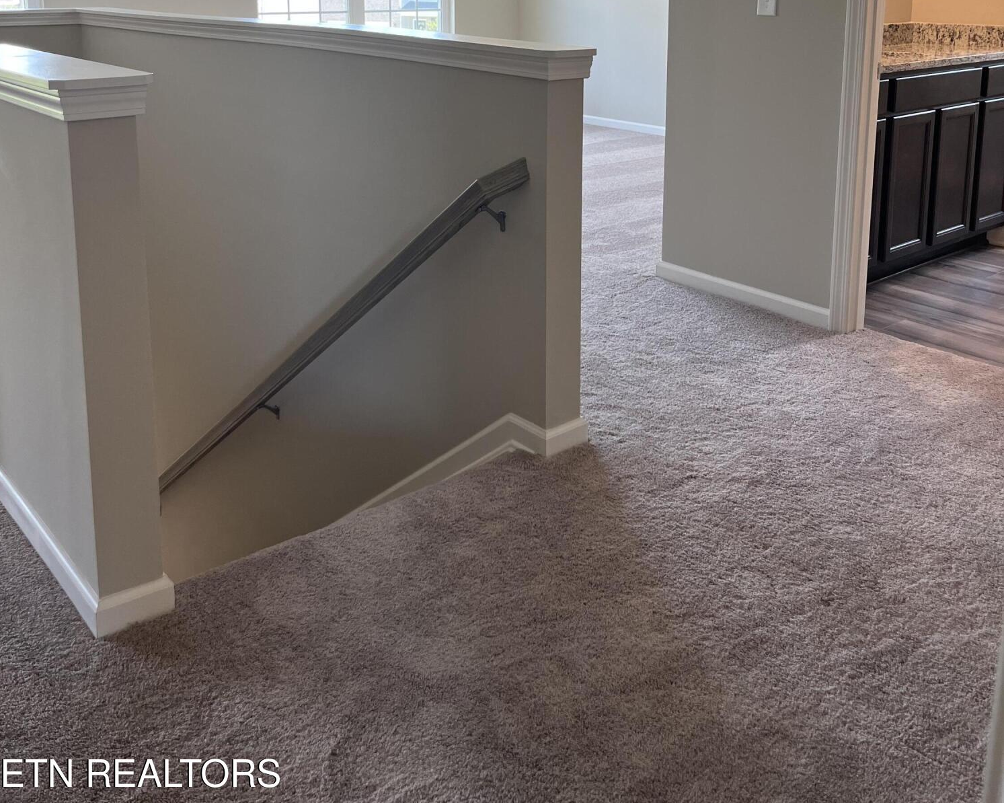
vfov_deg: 41.5
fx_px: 1010
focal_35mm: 34
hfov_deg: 52.9
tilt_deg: -10.6
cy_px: 163
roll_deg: +0.2
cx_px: 500
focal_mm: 5.1
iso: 125
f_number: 1.6
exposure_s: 1/120
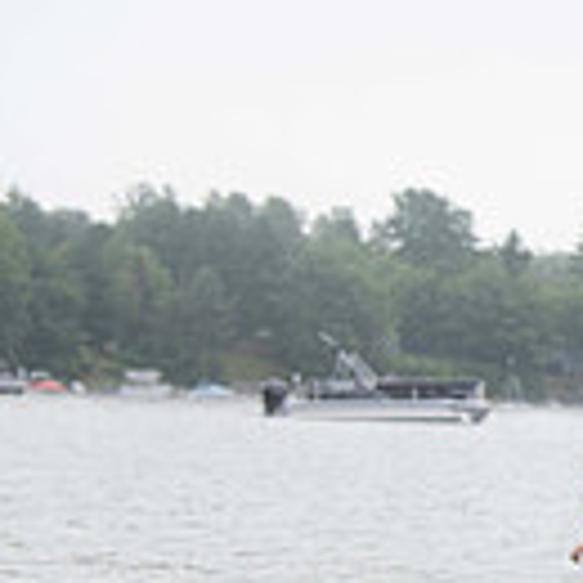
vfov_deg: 13.0
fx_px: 2534
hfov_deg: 12.0
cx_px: 1081
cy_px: 558
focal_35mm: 133
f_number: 4
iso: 500
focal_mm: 35
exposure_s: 1/640
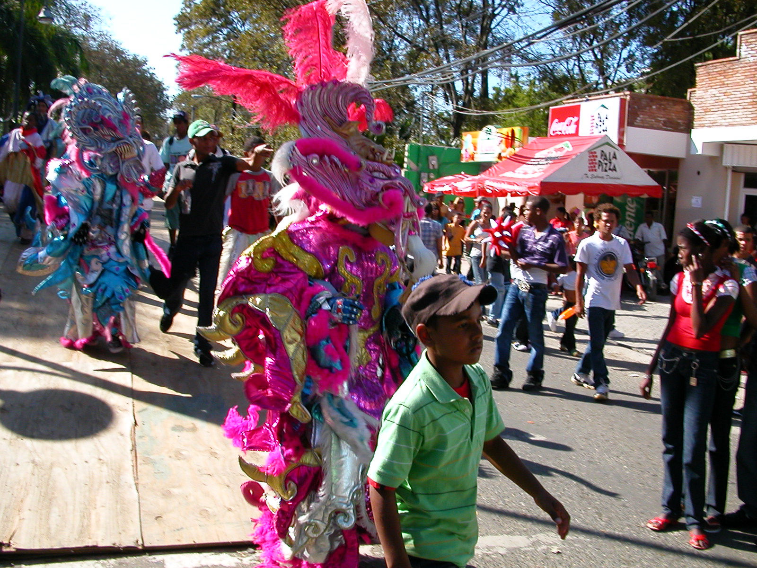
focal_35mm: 37
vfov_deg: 38.7
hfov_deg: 50.1
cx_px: 378
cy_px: 284
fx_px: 809
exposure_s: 1/317
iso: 100
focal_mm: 5.6
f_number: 4.5
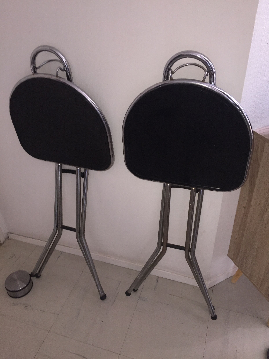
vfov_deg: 61.7
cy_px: 180
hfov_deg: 48.2
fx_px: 300
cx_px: 134
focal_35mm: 29
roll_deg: +3.5
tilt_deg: -34.4
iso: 100
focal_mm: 4.15
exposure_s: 1/33
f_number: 2.2
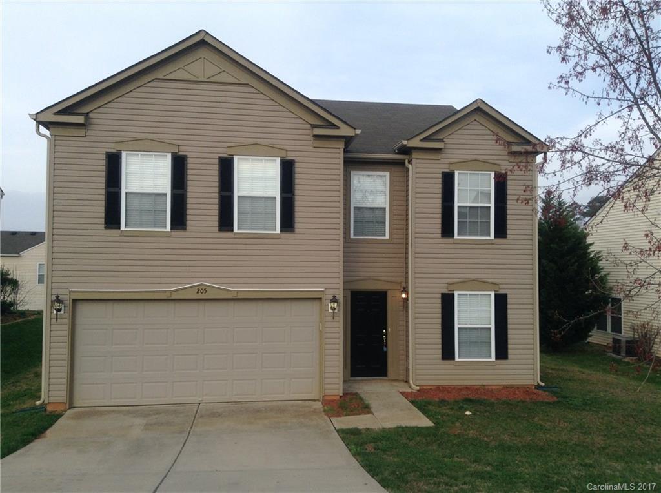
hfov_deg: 55.4
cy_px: 246
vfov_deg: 42.8
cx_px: 330
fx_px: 629
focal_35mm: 33
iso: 25
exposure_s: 1/414
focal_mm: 3.3
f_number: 2.4
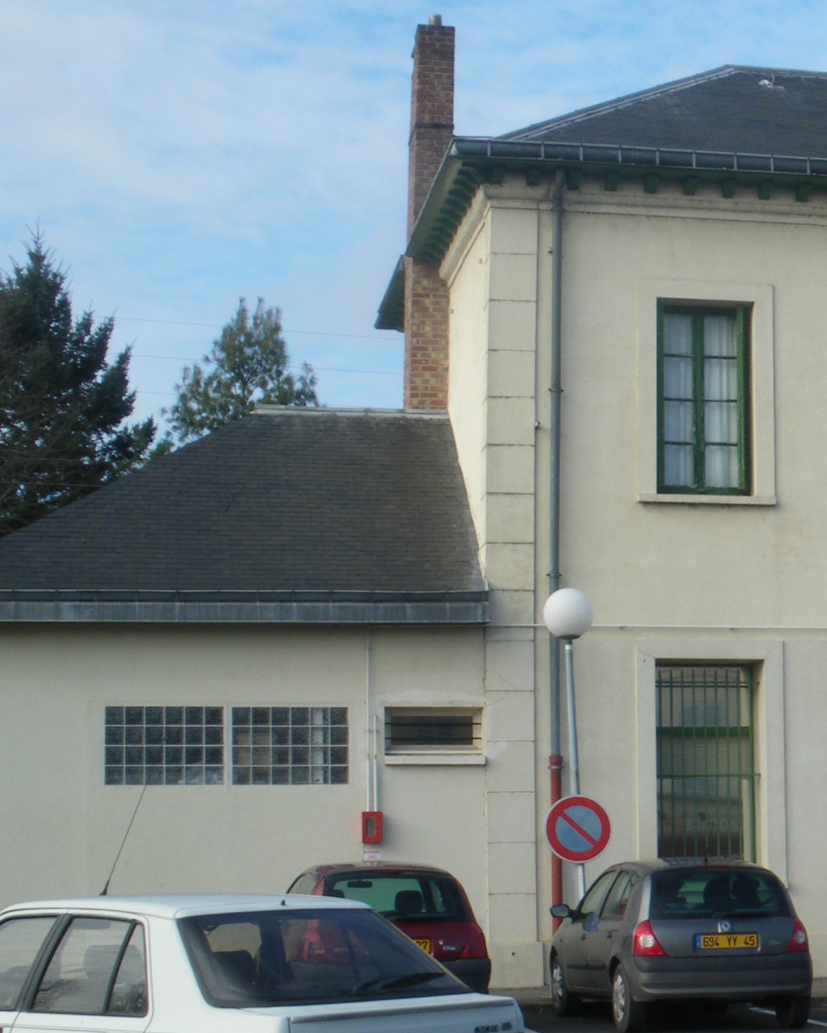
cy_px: 664
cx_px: 1013
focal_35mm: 78
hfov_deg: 18.5
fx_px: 2386
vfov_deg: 24.4
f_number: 5.4
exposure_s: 1/160
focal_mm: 6.3
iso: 64
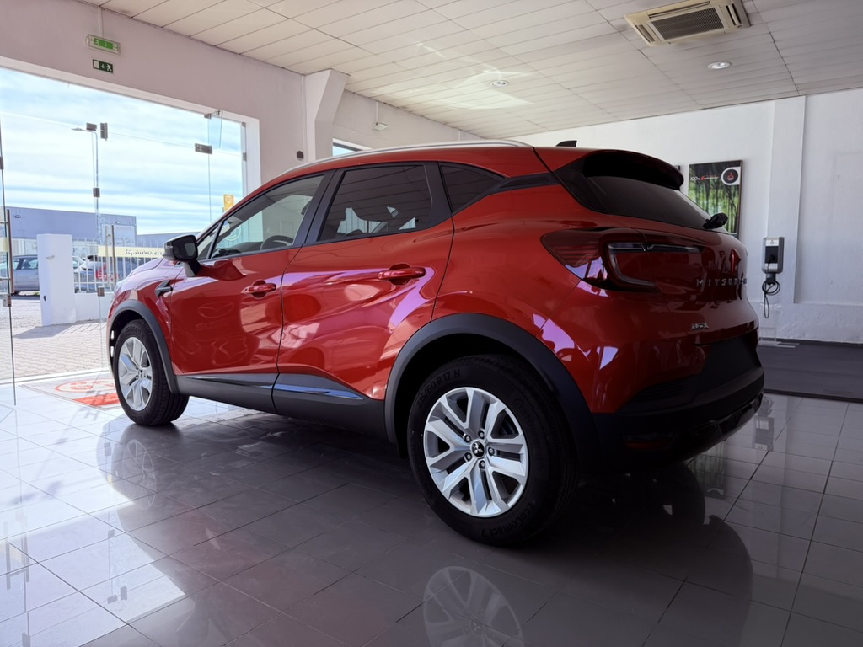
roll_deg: +0.1
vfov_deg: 56.8
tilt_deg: -4.6
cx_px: 432
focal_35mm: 24
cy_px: 324
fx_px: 598
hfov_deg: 71.6
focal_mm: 6.76
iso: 100
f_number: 1.78
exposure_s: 1/728
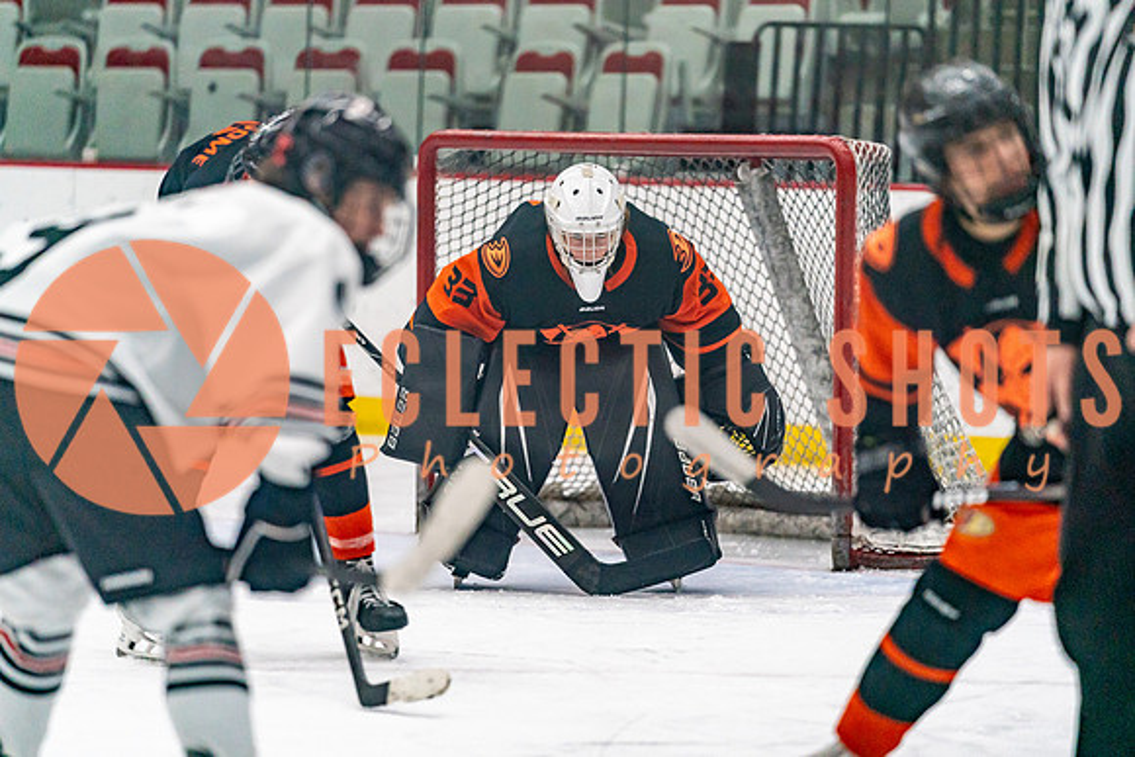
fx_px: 6779
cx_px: 591
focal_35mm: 215
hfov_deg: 9.6
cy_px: 377
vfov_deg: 6.4
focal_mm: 200
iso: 3200
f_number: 2.8
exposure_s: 1/1250
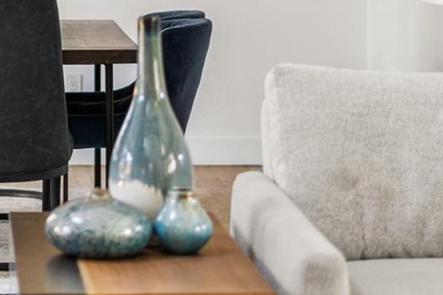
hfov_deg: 13.2
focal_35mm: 154
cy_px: -52
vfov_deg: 8.8
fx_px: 1895
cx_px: 26
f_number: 1.8
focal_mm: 50
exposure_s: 1/13
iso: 500
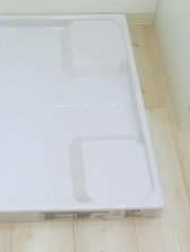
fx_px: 511
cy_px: -71
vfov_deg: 24.4
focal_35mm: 70
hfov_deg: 20.9
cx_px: 44
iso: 640
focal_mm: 4.3
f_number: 3.2
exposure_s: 1/60
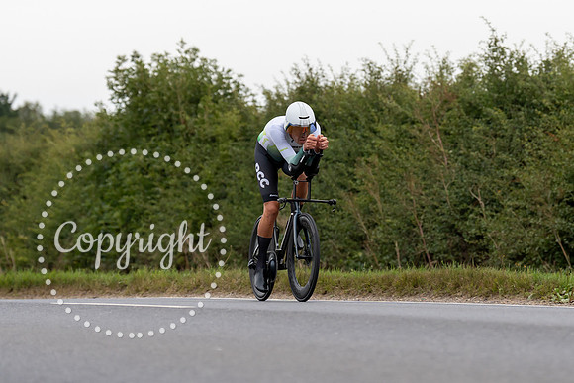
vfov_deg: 7.1
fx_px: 3090
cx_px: 324
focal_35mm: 194
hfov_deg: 10.6
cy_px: 148
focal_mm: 123
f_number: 3.2
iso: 640
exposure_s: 1/800
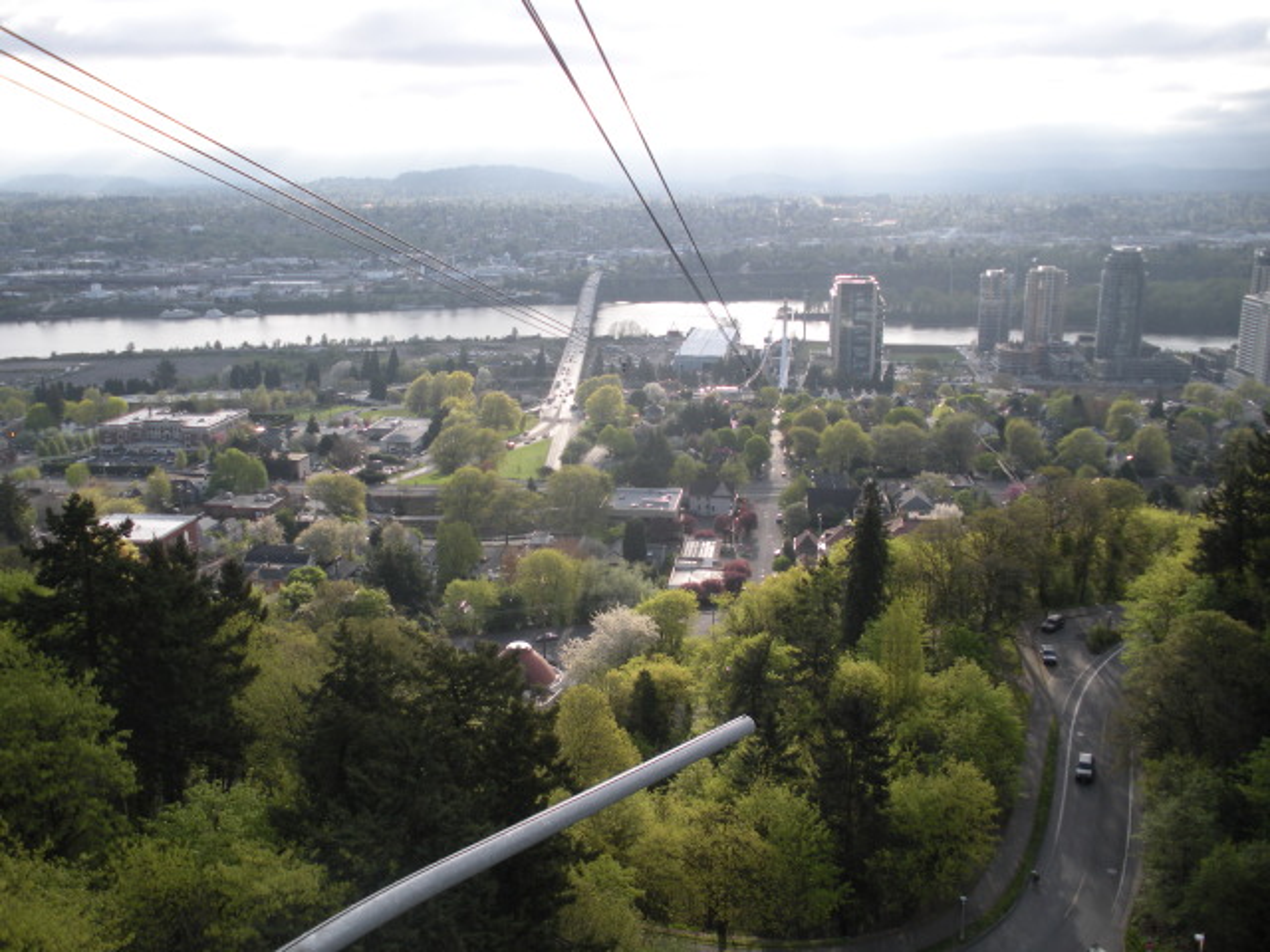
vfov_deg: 39.7
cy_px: 476
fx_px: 1321
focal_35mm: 36
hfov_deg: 51.4
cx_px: 635
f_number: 3.5
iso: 64
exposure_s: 1/215
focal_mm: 6.3
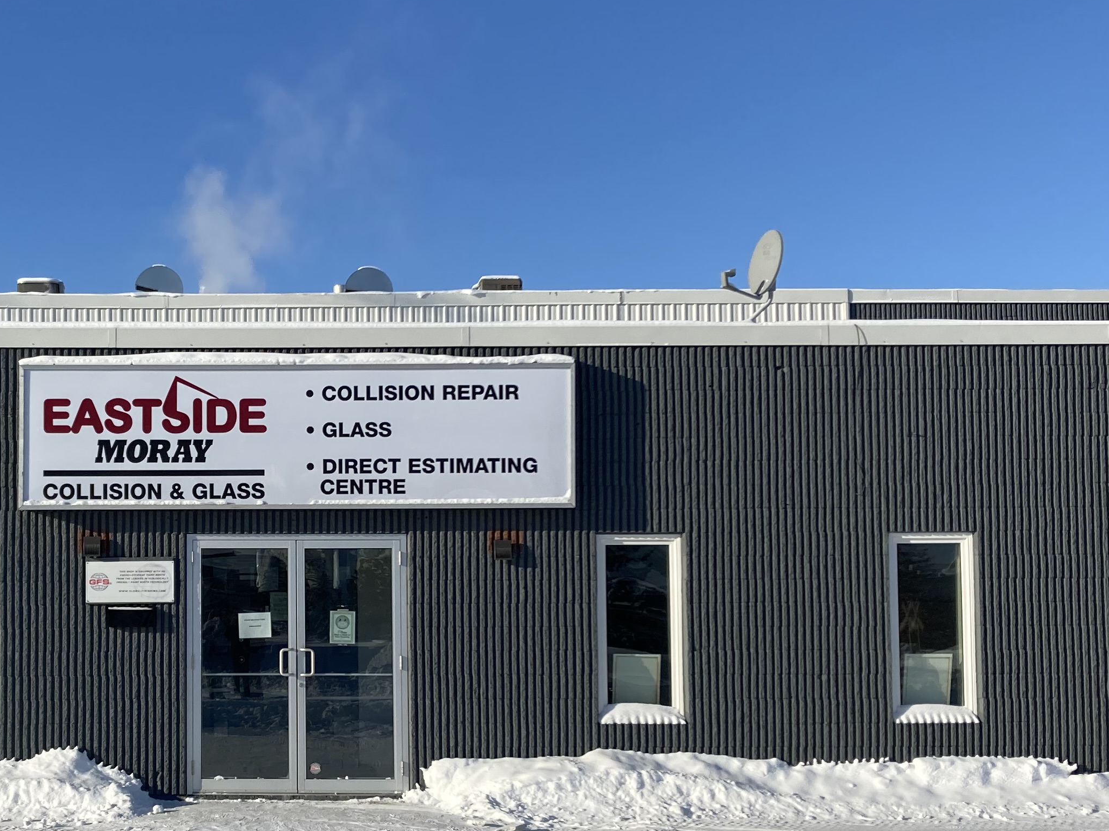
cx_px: 244
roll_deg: +0.0
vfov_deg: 26.4
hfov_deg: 34.0
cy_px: 541
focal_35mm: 55
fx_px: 1762
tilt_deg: +2.9
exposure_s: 1/3247
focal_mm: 3.99
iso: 20
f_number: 1.8
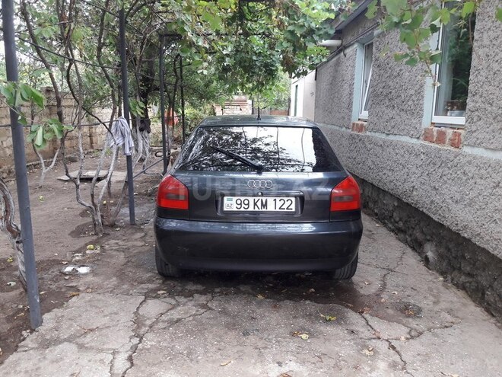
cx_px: 251
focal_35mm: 28
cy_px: 188
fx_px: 406
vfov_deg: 49.7
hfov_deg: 63.4
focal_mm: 3.7
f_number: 1.9
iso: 50
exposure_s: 1/100
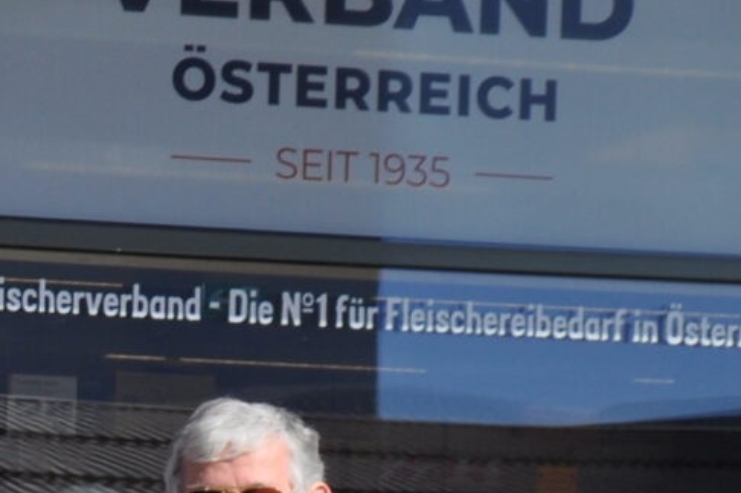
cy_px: 762
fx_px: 3249
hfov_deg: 10.9
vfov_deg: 8.5
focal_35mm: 158
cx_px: -1073
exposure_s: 1/400
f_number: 10
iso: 200
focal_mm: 20
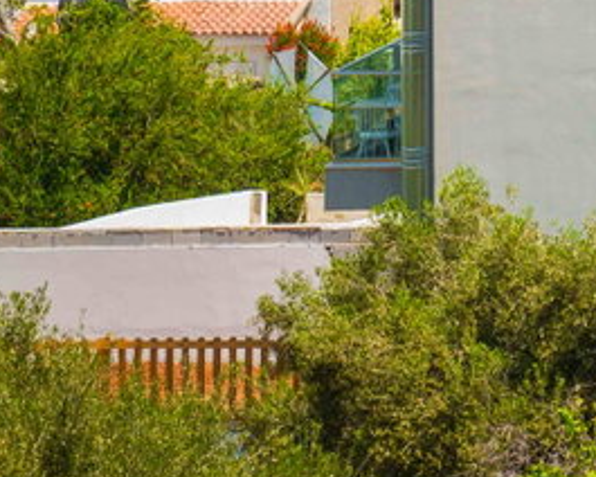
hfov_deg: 5.5
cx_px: 1532
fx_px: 5997
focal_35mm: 340
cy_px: -434
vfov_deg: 4.5
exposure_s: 1/250
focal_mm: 60
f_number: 9
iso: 200
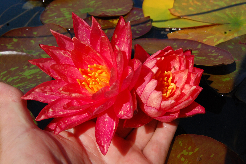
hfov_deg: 38.9
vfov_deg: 26.4
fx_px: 348
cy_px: 82
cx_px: 123
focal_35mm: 51
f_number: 14
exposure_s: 1/800
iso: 800
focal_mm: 34
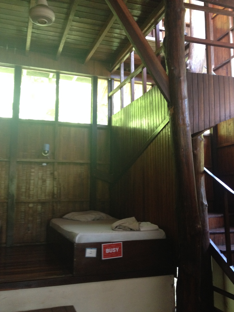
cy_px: 156
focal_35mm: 35
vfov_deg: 52.6
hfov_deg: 40.7
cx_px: 117
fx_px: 315
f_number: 2.4
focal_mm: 4.28
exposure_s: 1/20
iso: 200
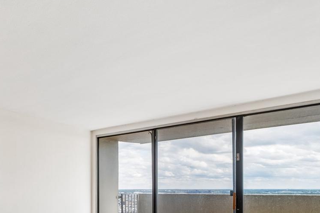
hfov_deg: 58.8
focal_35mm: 29
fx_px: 258
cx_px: 65
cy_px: 192
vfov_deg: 41.4
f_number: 8
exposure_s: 1/60
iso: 250
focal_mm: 10
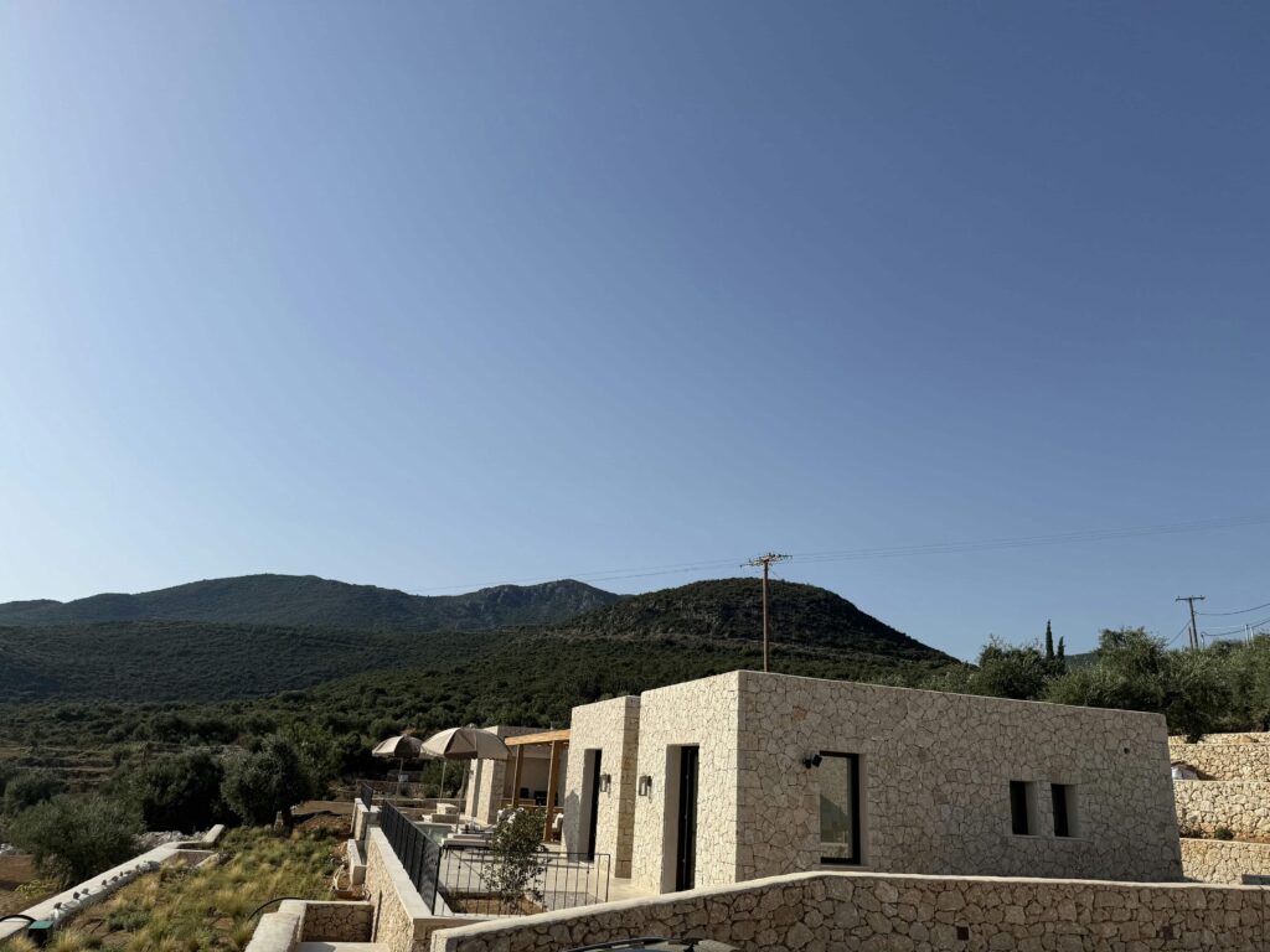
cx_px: 635
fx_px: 881
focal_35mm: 24
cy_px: 476
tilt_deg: +18.1
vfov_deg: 56.8
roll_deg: -3.7
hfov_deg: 71.6
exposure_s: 1/7353
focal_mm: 6.76
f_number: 1.78
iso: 80
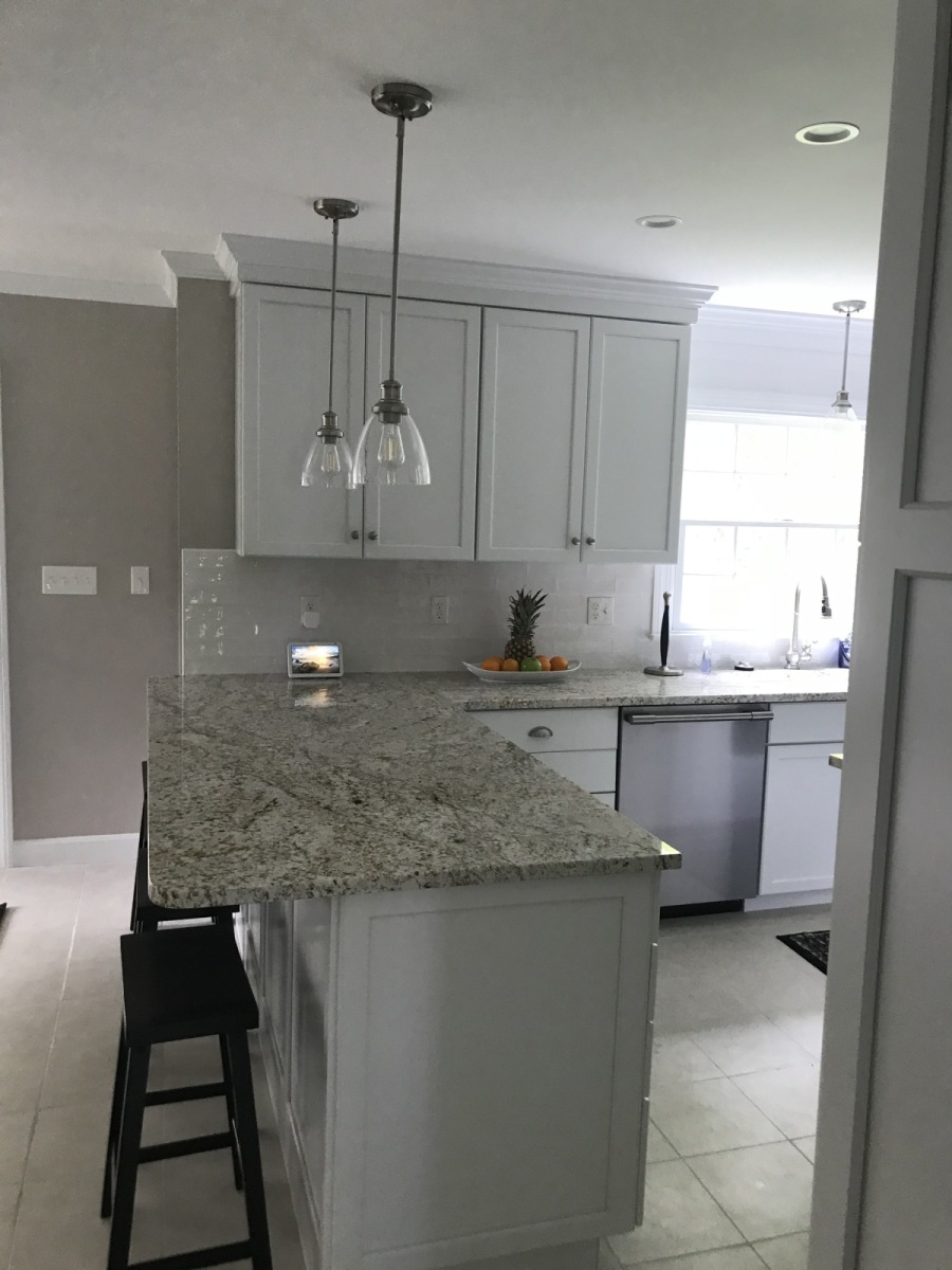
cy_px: 635
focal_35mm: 28
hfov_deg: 49.7
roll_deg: -2.0
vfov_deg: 63.4
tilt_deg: -7.5
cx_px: 476
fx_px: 1027
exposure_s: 1/30
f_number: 1.8
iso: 32
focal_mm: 4
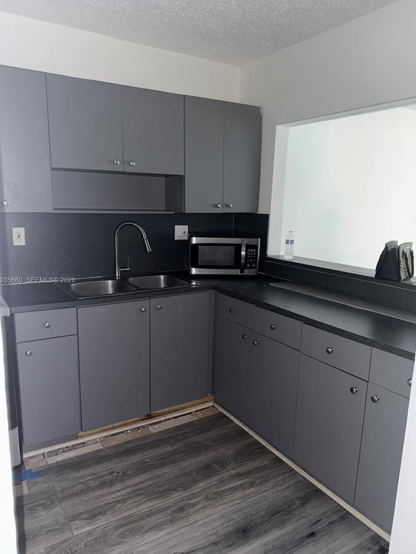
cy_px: 281
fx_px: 401
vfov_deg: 69.4
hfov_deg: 54.9
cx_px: 203
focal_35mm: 25
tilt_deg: -11.0
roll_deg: -2.4
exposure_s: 1/5
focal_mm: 6.76
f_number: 1.78
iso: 200
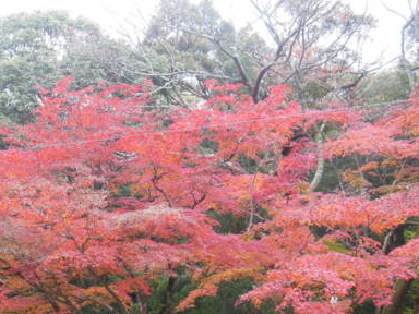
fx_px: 678
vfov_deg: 26.1
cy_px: 187
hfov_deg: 34.3
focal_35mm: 56
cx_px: 190
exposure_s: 1/80
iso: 400
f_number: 3.8
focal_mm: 7.7
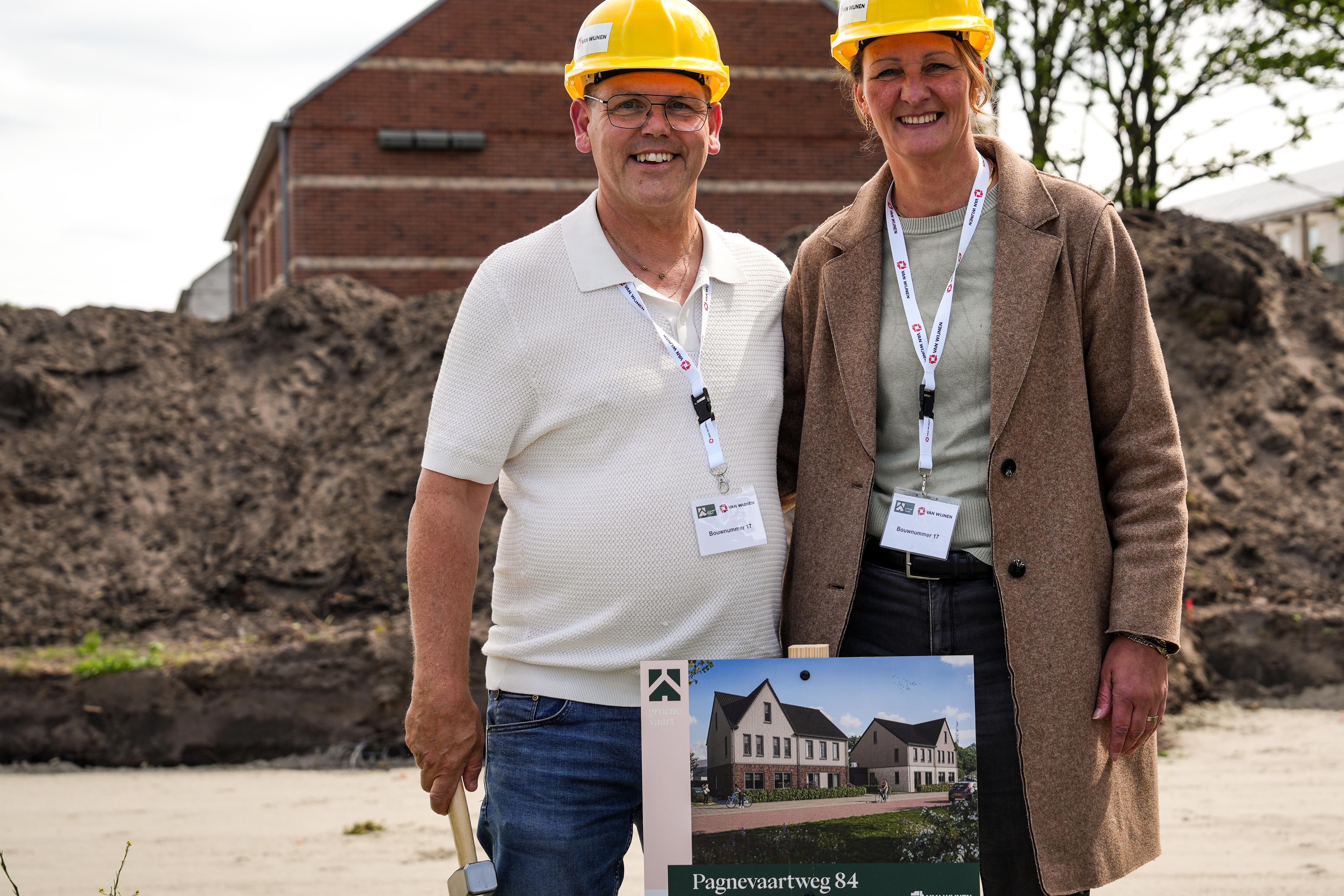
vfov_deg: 19.7
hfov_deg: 29.1
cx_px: 854
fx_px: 2576
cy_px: 369
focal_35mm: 69
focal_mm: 50
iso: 100
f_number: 4.5
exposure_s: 1/500
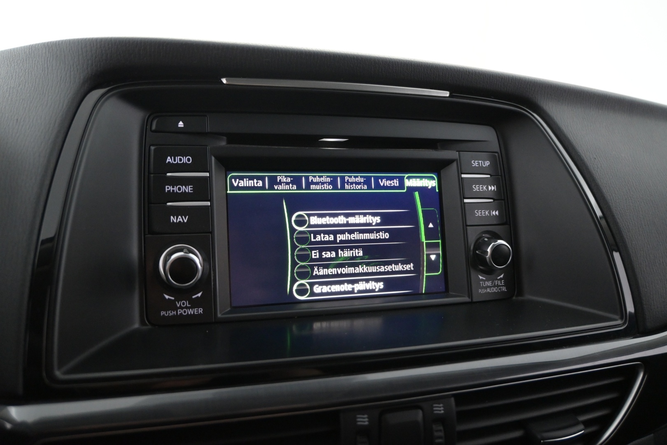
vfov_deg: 44.6
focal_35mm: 29
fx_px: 542
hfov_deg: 63.2
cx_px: 334
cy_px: 222
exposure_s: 1/40
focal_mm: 19.5
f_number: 3.8
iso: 2500
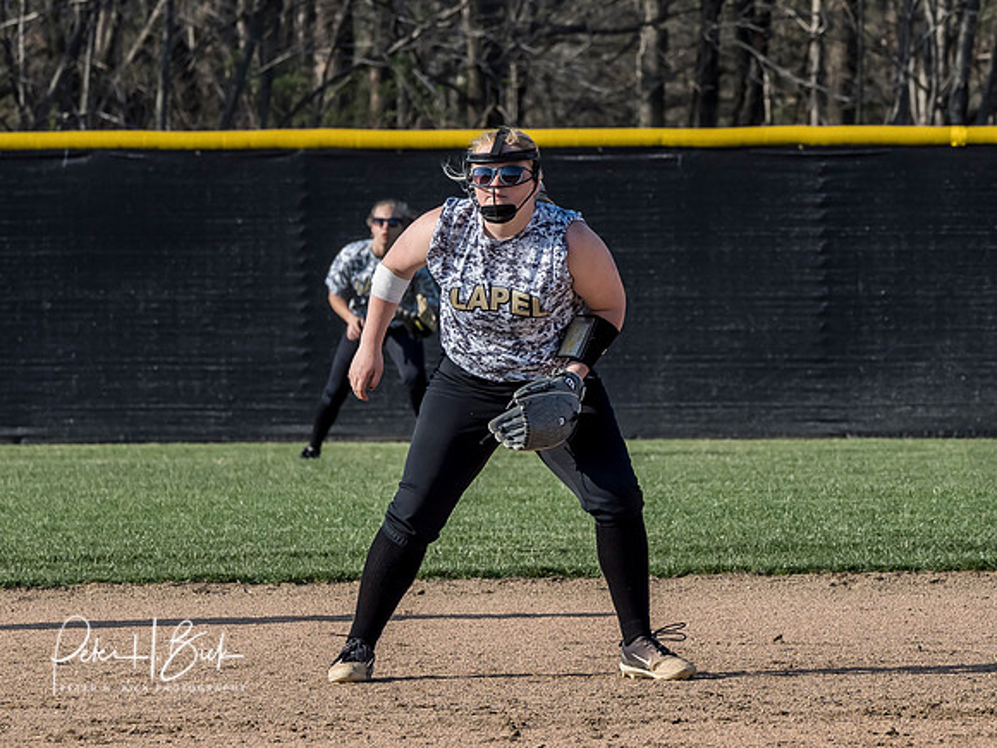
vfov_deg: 3.6
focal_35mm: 411
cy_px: 398
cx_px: 454
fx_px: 11843
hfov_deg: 4.8
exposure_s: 1/1600
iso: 400
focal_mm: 133
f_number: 5.6
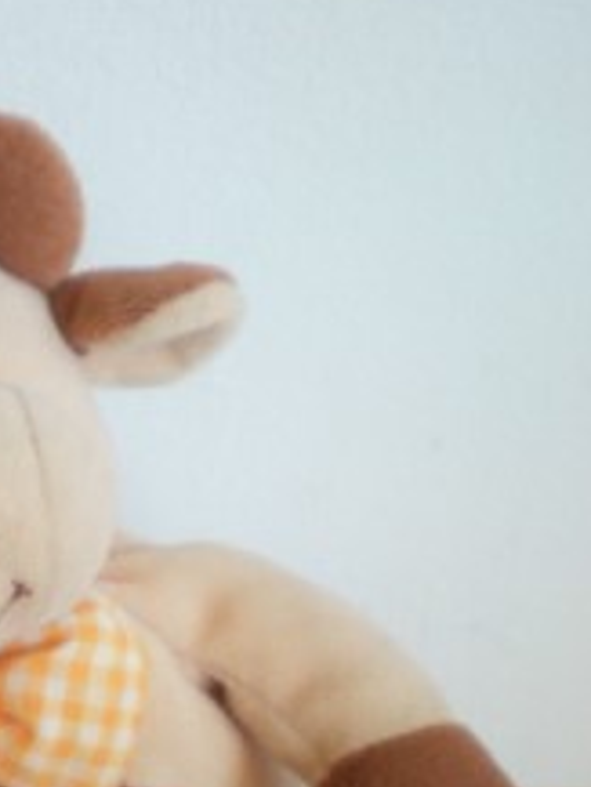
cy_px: 772
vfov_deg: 20.9
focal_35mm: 91
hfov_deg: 15.8
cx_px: -65
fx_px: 2069
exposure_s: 1/58.1
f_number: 3.1
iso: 162
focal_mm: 6.3
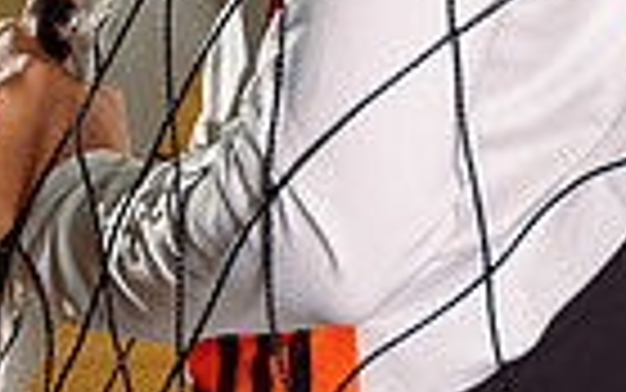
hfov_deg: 11.3
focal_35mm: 185
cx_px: 473
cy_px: -536
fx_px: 3157
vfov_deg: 6.7
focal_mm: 56
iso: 160
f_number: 5
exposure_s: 1/250
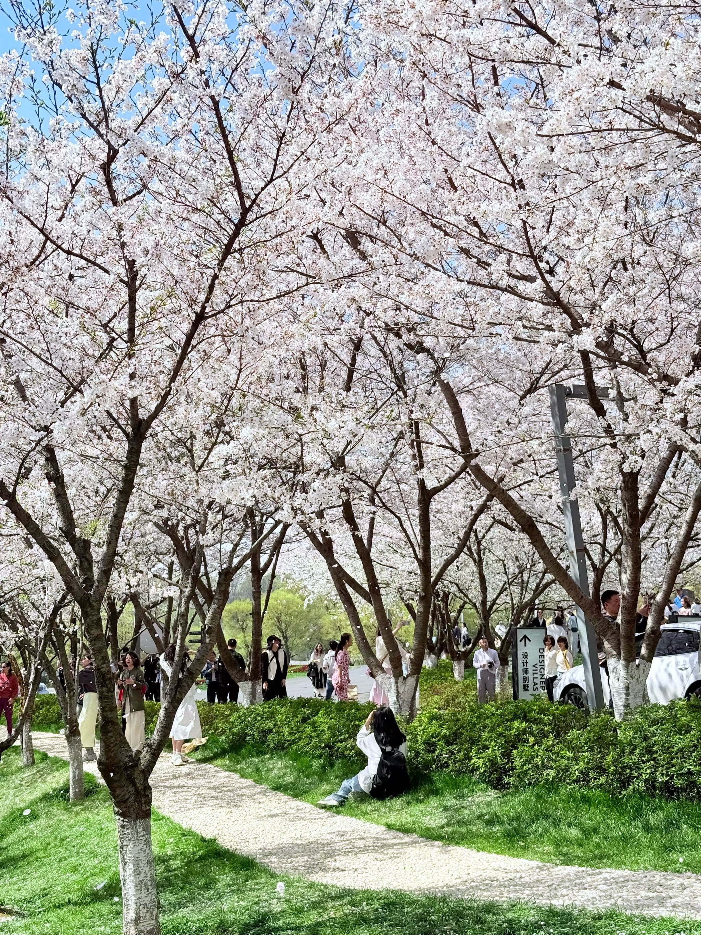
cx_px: 350
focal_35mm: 48
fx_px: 1296
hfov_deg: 30.3
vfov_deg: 39.7
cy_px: 468
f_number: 1.78
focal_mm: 6.76
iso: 64
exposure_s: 1/4329
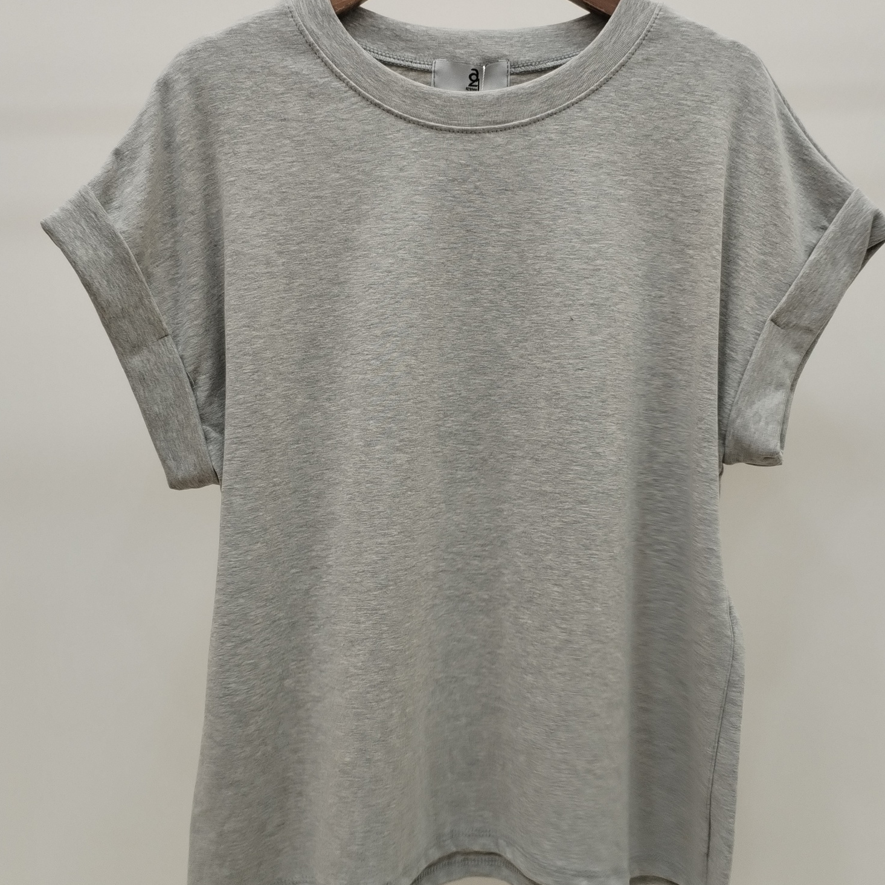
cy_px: 440
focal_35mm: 42
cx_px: 455
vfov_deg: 40.0
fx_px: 1215
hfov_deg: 40.0
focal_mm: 4.75
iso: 268
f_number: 1.8
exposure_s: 1/120
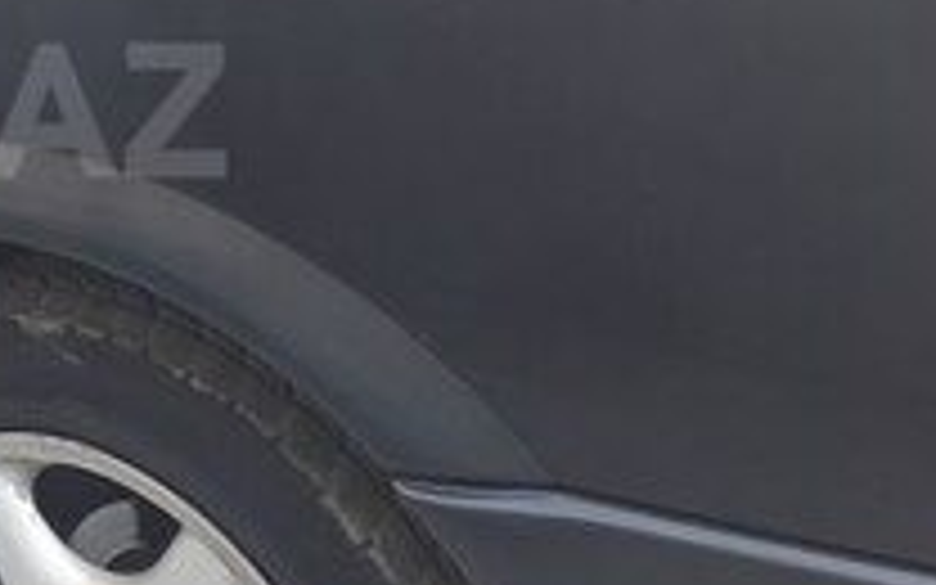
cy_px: 110
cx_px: -234
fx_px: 2321
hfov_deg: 21.0
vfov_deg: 14.3
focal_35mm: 91
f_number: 1.9
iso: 50
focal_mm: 3.6
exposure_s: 1/100
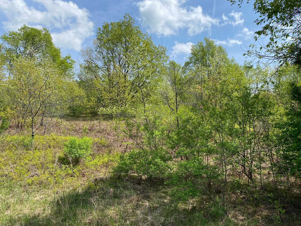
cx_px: 150
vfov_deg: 53.1
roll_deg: -1.7
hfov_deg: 67.3
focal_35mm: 26
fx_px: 226
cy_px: 113
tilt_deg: +6.9
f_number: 1.8
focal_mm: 4.25
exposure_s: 1/2141
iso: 32
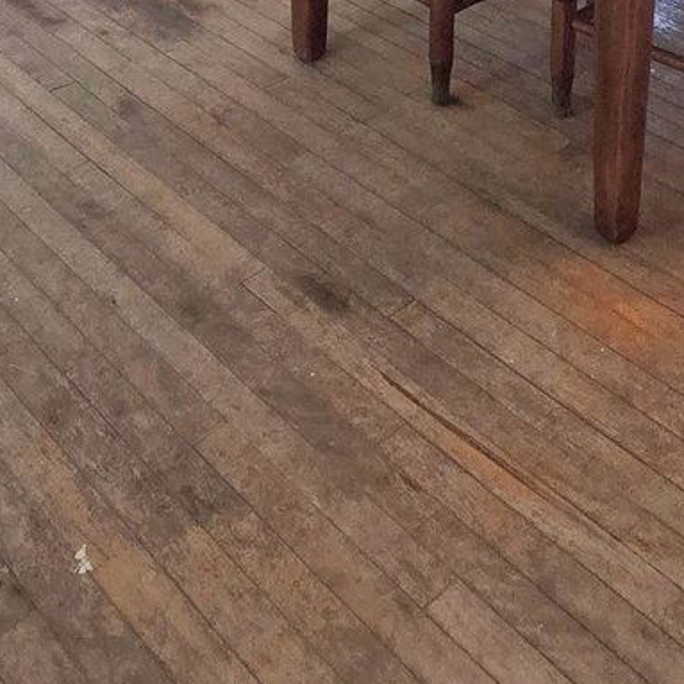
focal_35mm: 48
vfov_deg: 26.1
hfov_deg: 35.3
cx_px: 318
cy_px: -338
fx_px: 1073
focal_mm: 2.2
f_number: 2.2
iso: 250
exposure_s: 1/120
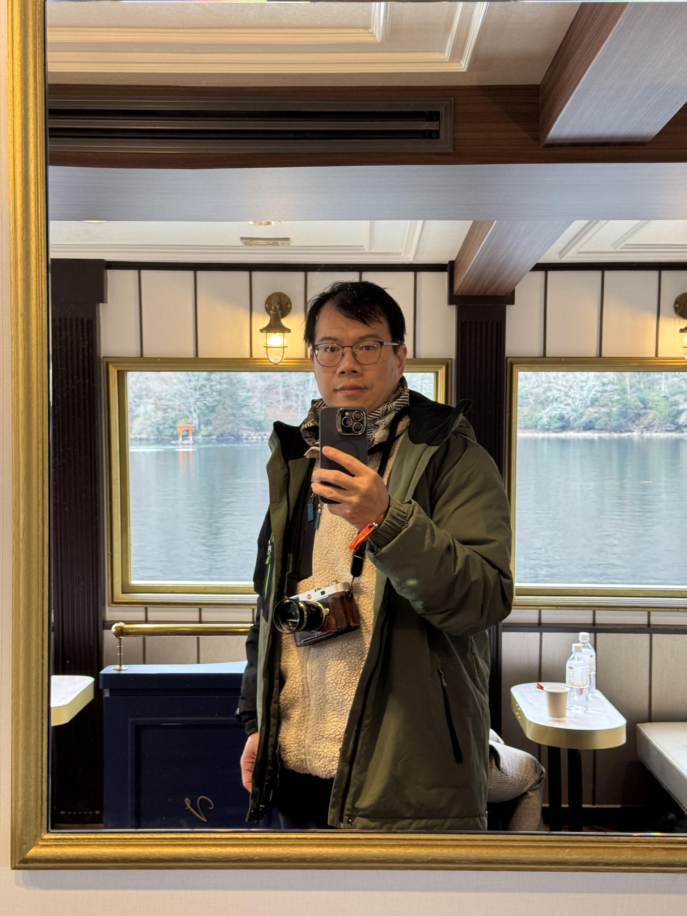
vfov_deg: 39.7
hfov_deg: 30.3
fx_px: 1270
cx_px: 344
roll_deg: +1.2
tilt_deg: -0.7
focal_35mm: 48
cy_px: 458
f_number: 1.78
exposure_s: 1/60
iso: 100
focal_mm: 6.76
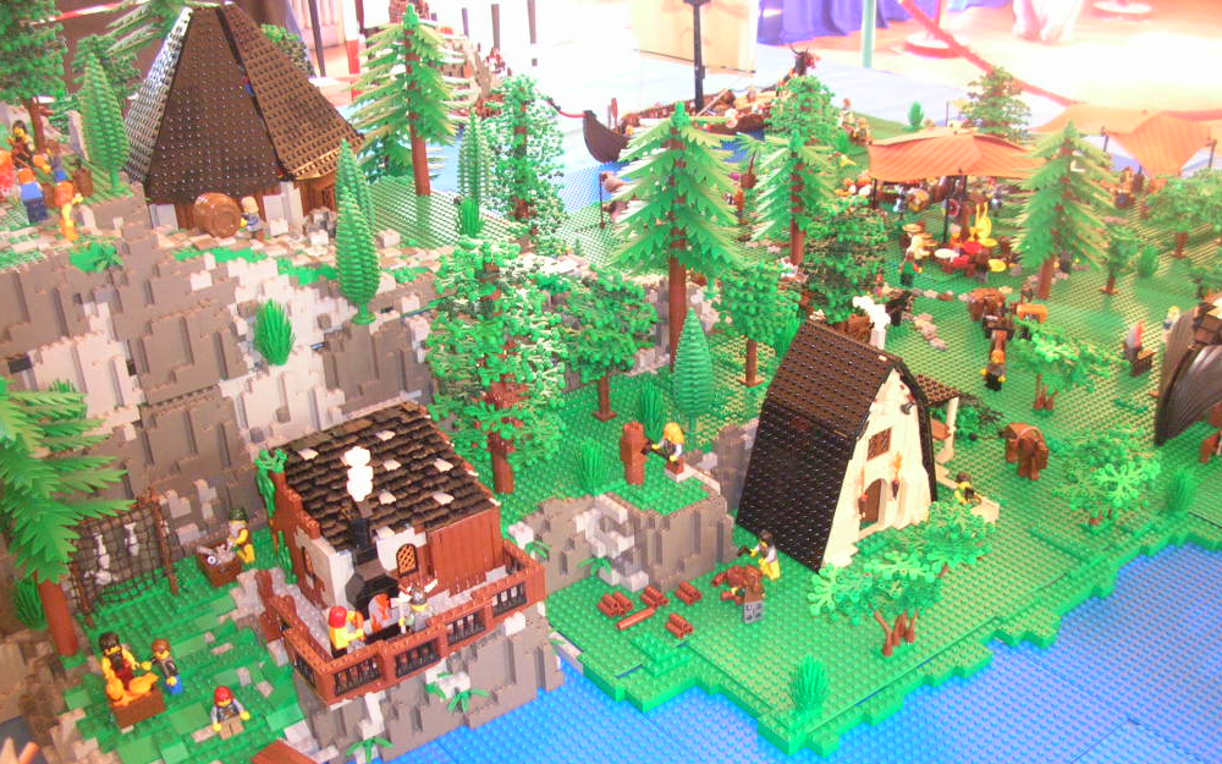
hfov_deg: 51.5
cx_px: 621
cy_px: 440
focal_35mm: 38
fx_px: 1266
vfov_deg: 33.5
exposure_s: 1/5.8
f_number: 2.8
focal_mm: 5.8
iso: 188
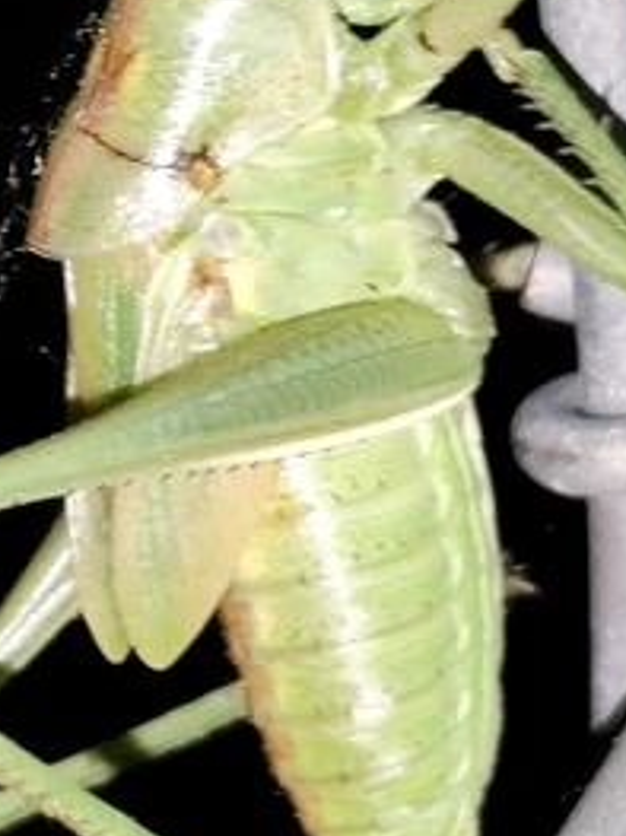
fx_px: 5406
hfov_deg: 6.6
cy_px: 308
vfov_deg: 8.8
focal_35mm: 224
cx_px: 202
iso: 640
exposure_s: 1/33.3
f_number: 1.65
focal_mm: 6.19
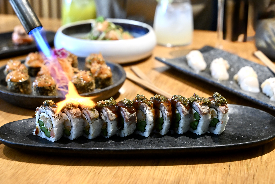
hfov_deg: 30.5
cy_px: 92
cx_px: 138
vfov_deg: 20.6
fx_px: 504
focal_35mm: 66
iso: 4000
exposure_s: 1/80
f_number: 5
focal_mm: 66
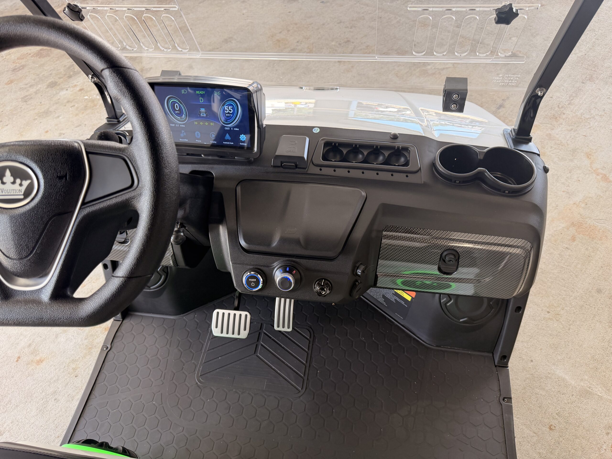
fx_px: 424
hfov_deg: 71.6
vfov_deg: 56.8
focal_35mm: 24
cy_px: 230
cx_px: 306
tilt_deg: -53.4
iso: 125
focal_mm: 6.76
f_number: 1.78
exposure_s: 1/151
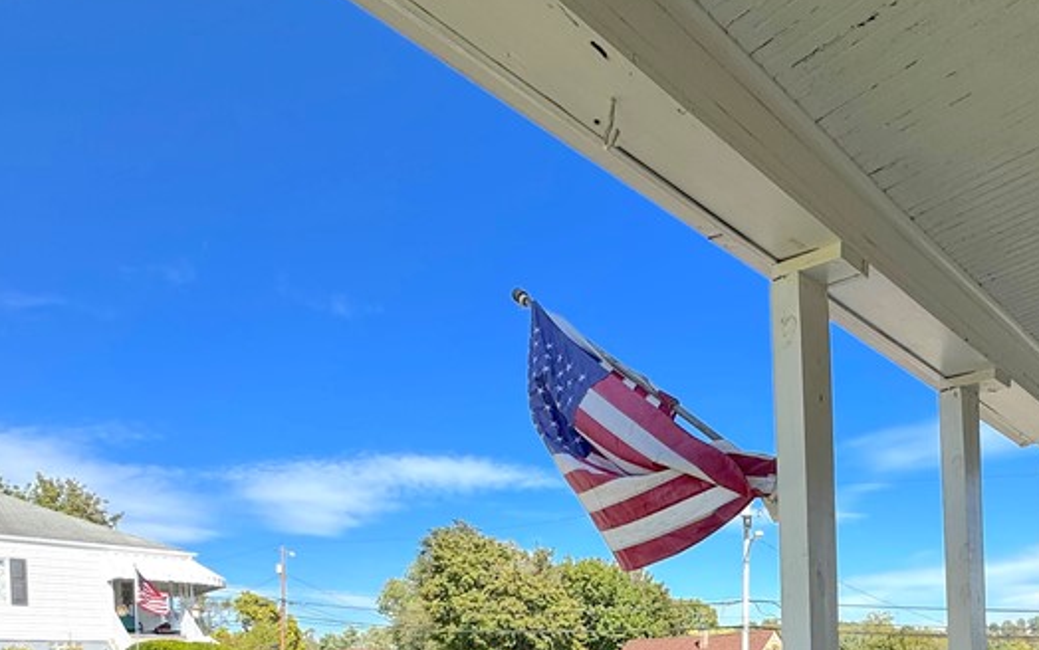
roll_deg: +2.0
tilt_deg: -2.0
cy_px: 702
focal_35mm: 29
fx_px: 822
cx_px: 686
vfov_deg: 36.9
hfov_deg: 63.1
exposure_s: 1/1449
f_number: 2.2
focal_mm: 2.22
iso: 50
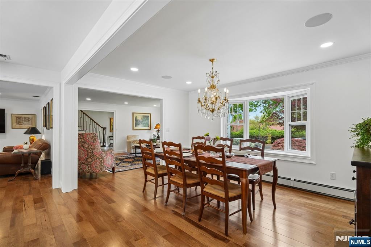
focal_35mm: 16
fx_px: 165
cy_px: 124
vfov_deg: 73.7
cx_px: 186
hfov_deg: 96.8
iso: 400
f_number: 8
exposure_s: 1/20
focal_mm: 16
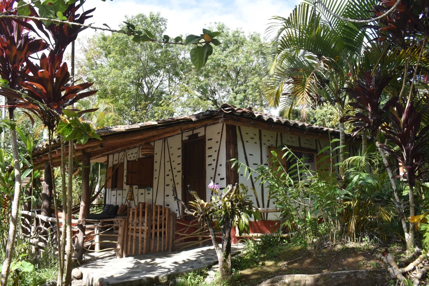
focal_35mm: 30
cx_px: 214
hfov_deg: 61.9
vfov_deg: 43.6
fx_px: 357
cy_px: 143
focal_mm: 20
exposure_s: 1/250
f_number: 8
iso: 280
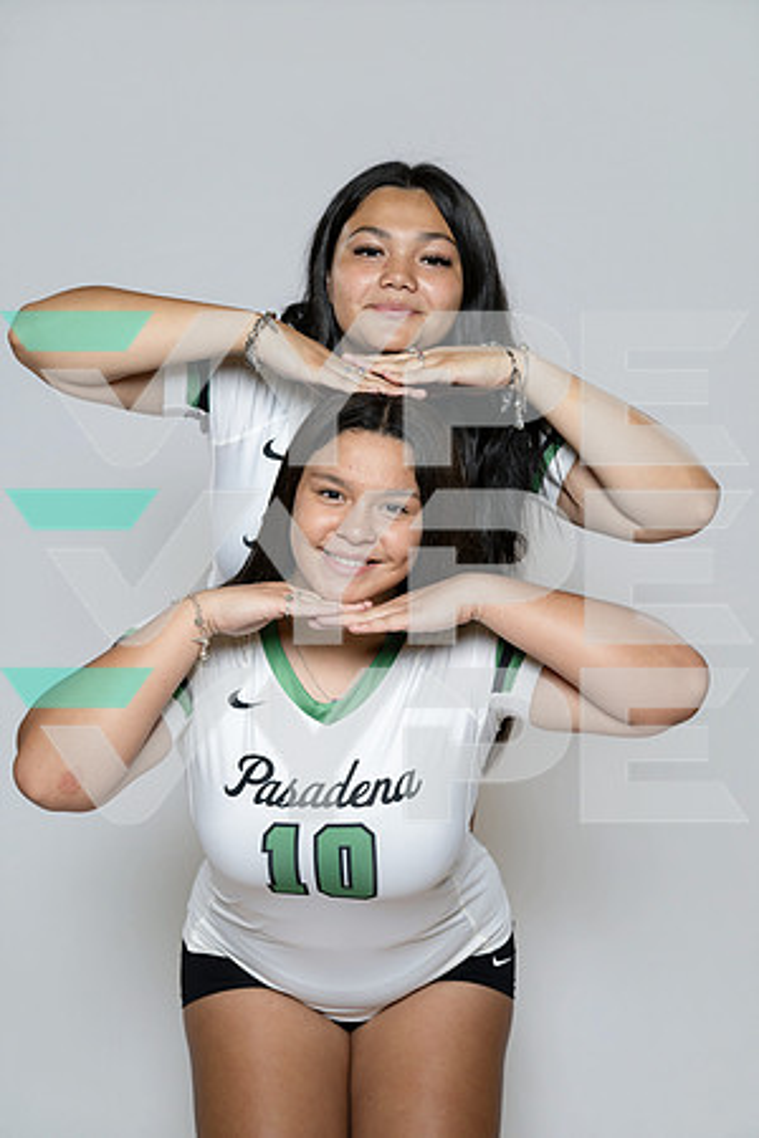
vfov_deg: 41.9
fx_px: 1486
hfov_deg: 28.6
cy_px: 569
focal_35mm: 47
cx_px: 380
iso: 100
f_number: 4
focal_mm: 47
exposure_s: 1/80
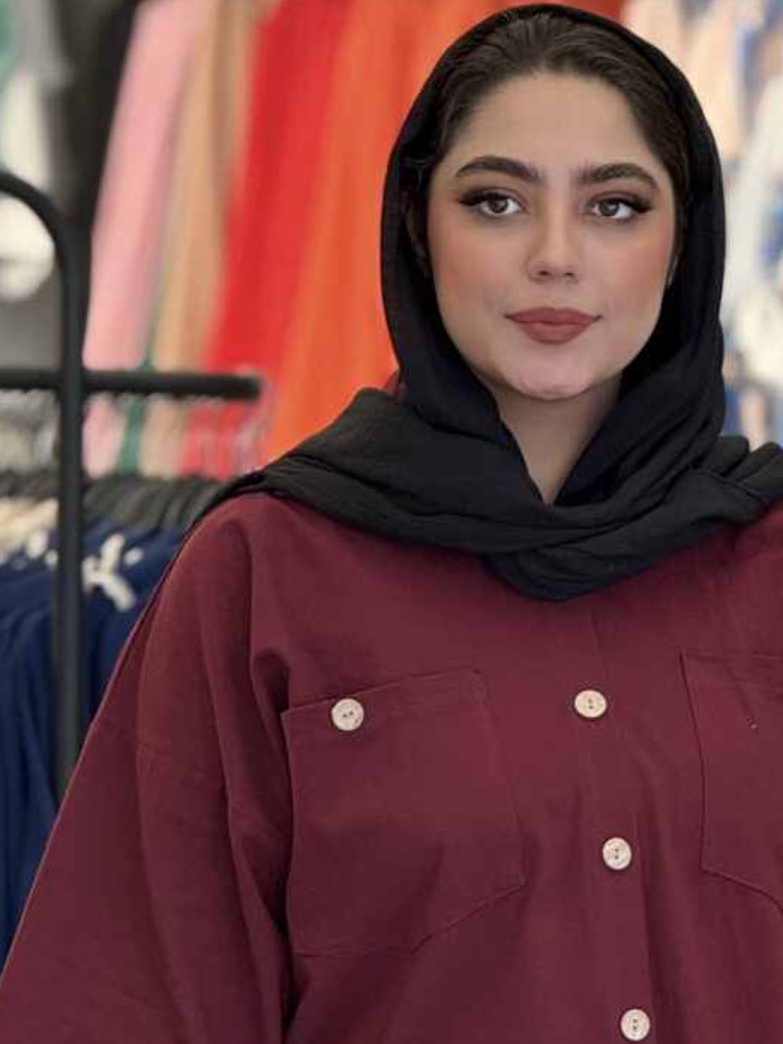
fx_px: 8324
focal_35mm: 276
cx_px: 495
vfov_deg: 7.1
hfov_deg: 5.4
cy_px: 1089
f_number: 2.8
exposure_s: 1/100
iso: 160
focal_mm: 15.66
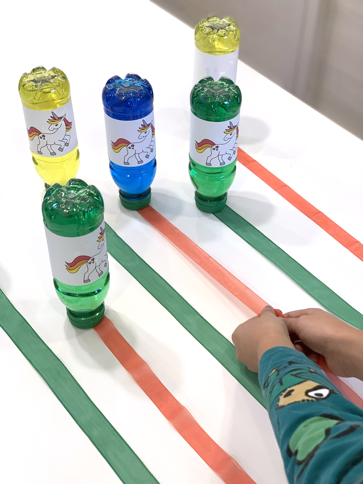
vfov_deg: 36.8
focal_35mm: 52
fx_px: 727
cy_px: 242
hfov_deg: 28.0
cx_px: 182
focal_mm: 6
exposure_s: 1/122
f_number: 2.4
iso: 80
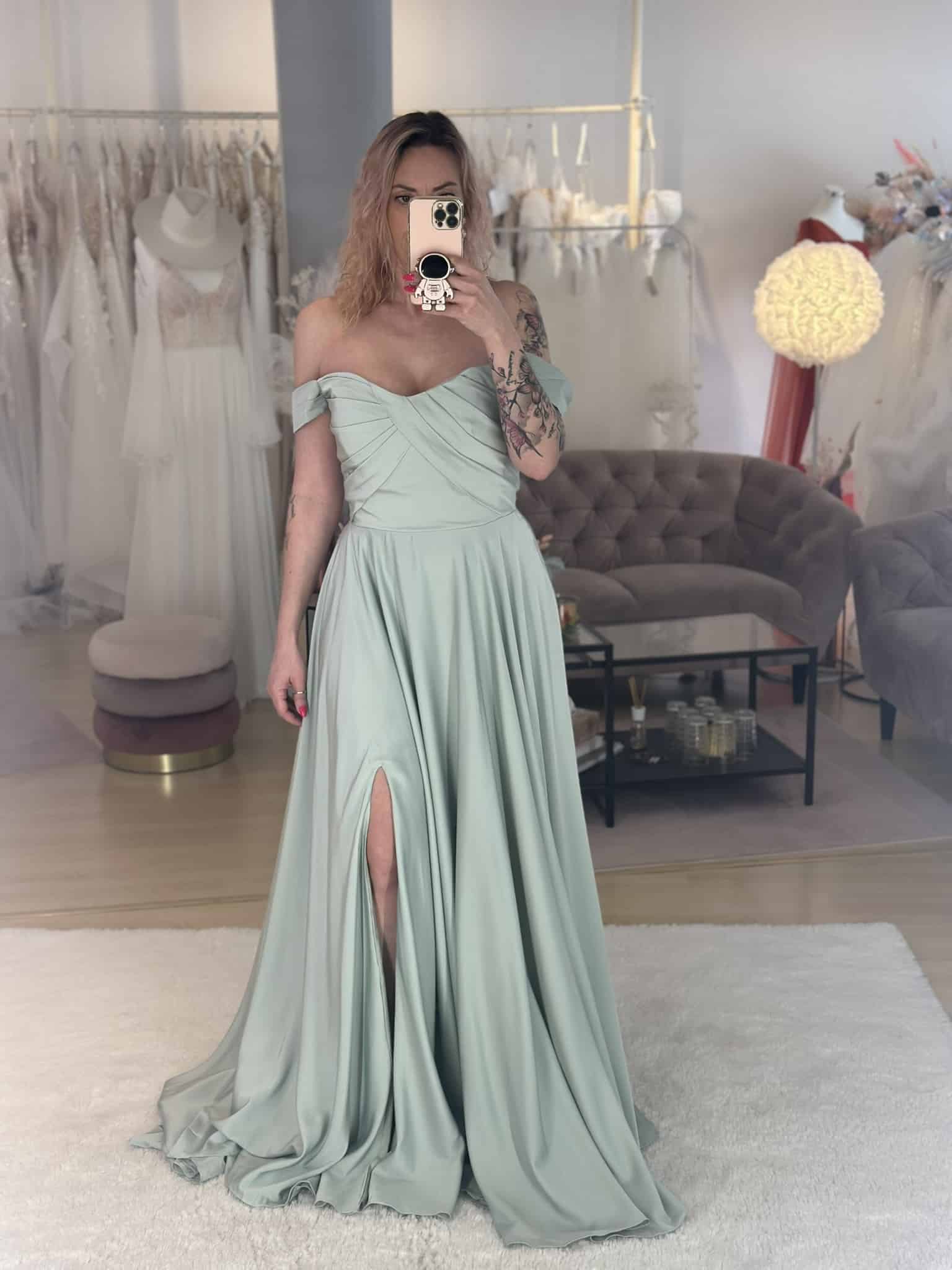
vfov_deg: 39.7
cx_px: 476
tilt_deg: -13.6
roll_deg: +1.2
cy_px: 635
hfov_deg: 30.3
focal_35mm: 48
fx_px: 1760
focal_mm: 6.86
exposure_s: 1/100
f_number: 1.78
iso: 80
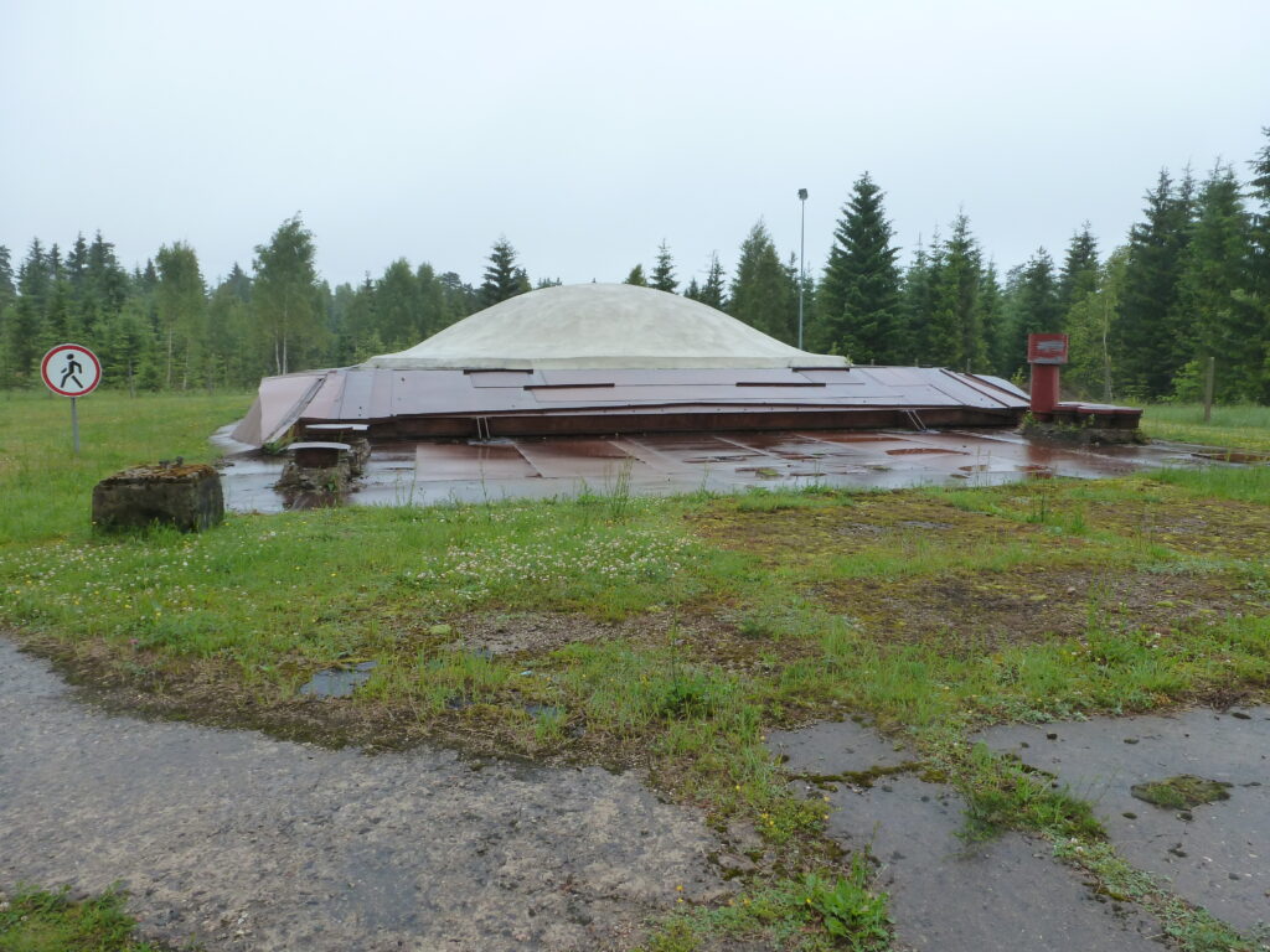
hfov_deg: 71.6
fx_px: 881
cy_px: 476
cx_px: 635
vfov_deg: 56.8
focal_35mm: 24
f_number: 3.5
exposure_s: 1/100
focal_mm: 4.3
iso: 160
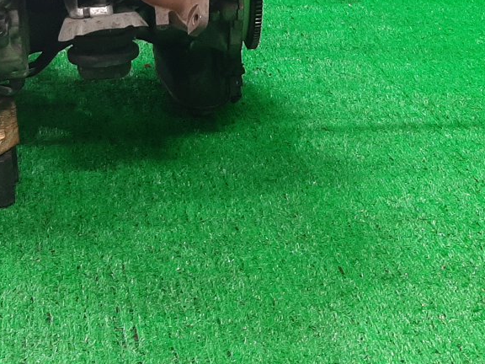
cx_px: 206
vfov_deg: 21.9
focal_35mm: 65
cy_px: 13
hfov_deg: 29.8
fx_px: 911
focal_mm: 3.93
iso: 148
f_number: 1.7
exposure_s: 1/50
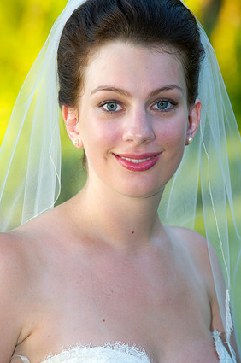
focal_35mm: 212
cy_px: 173
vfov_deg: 9.7
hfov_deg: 6.5
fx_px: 2136
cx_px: 118
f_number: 5.6
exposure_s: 1/125
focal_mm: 200
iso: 400
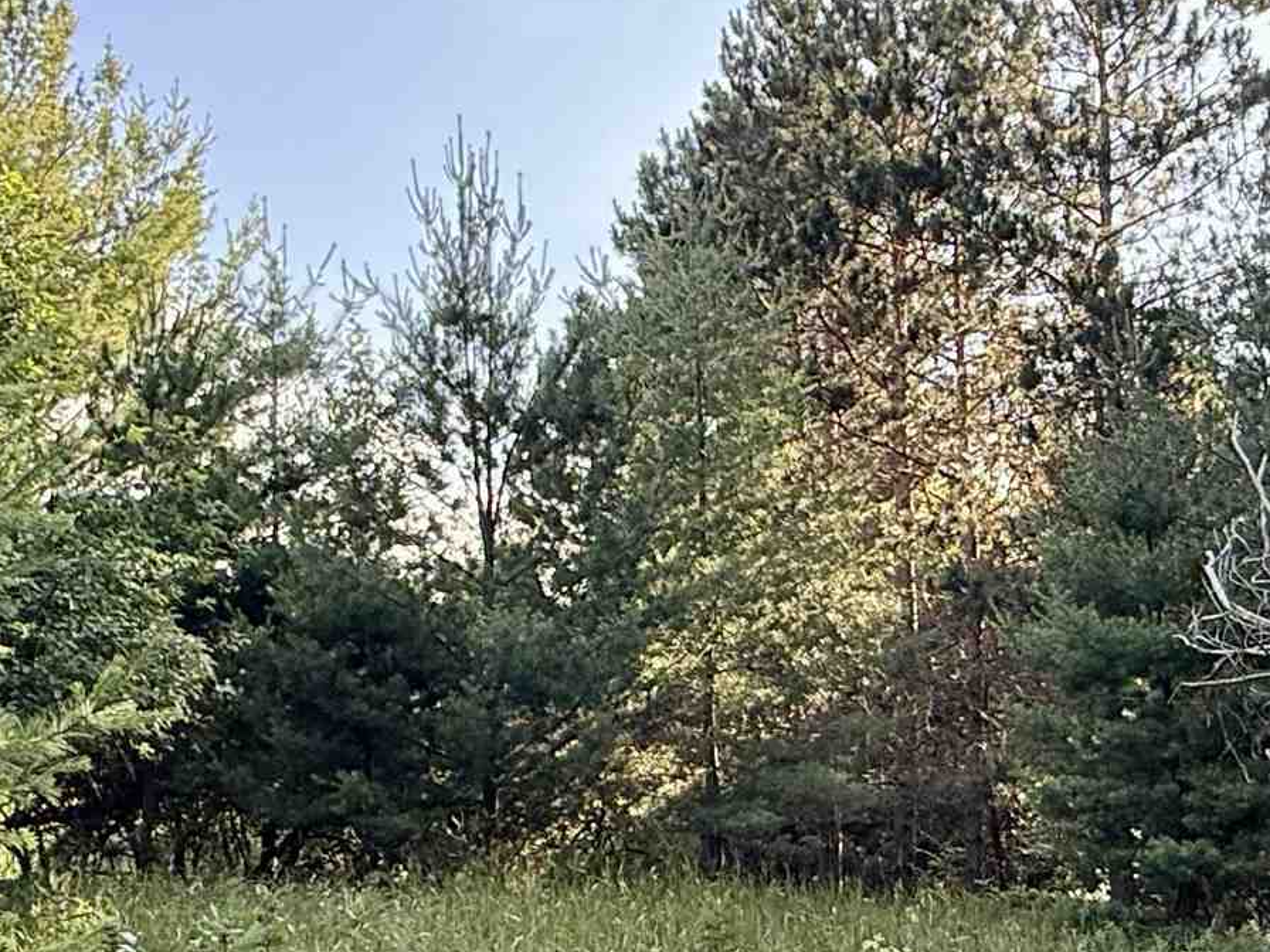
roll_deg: +2.0
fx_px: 1761
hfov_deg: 39.6
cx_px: 669
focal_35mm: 48
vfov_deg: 30.2
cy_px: 581
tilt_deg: +7.6
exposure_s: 1/206
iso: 64
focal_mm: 2.22
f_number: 2.2
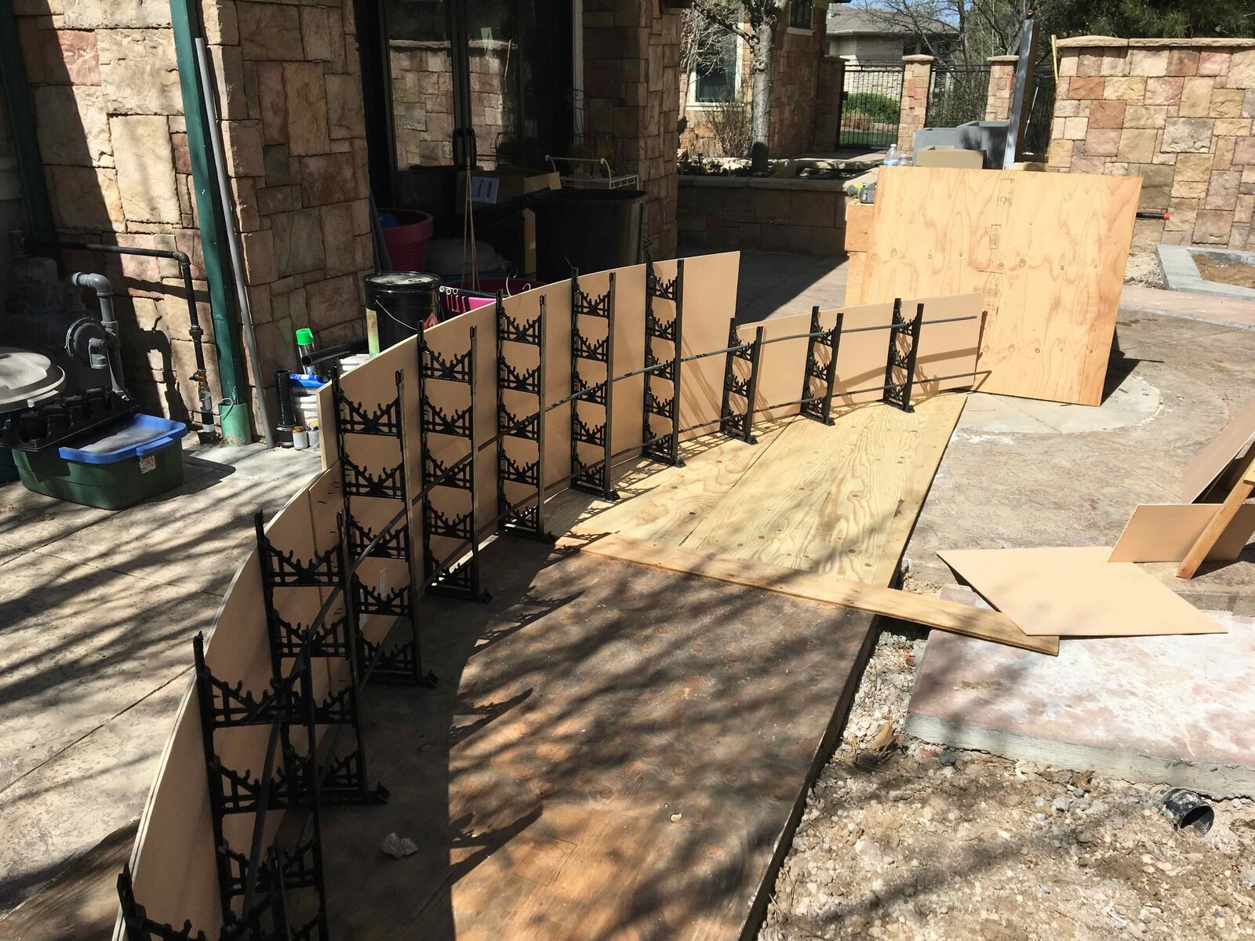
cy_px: 470
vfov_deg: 48.2
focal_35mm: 29
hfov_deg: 61.7
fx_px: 1051
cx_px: 628
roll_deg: -1.2
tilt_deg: -22.0
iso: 25
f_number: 2.2
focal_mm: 4.15
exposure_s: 1/1972
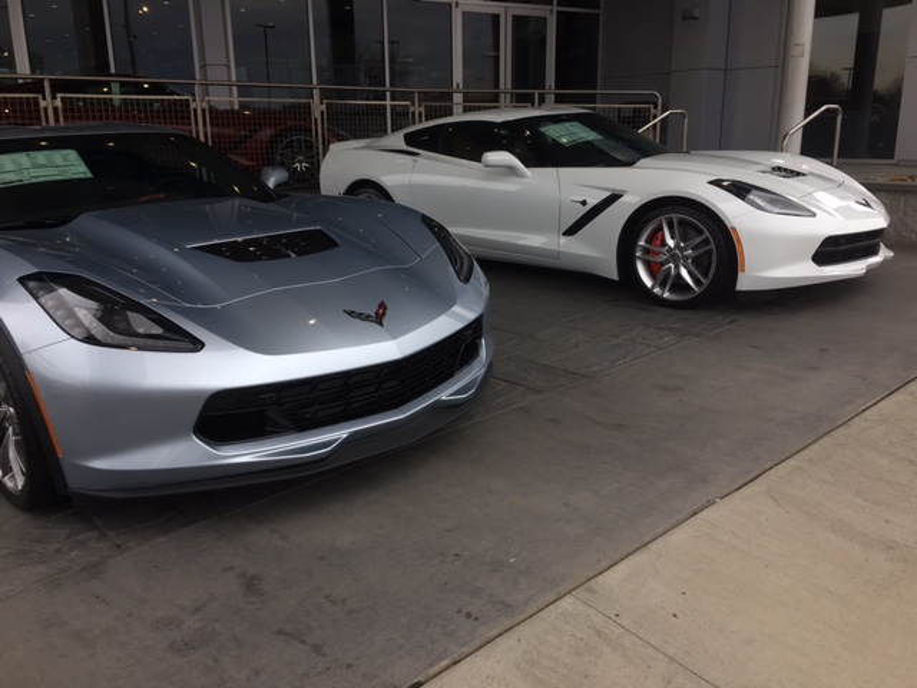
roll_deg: +0.9
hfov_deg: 61.7
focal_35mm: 29
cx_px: 458
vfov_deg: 48.2
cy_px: 344
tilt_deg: -14.8
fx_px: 768
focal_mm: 4.15
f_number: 2.2
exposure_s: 1/246
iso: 25
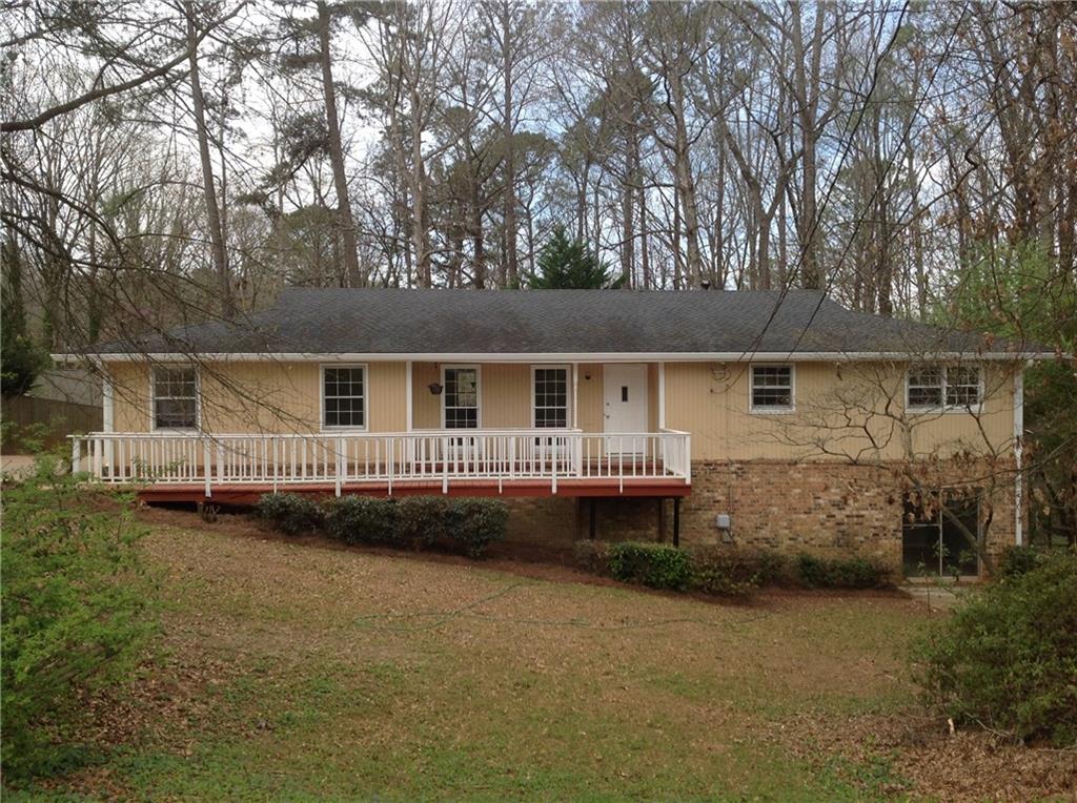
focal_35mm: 35
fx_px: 1087
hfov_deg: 52.7
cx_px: 538
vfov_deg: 40.6
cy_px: 402
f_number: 2.4
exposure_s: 1/737
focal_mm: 4.28
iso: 50
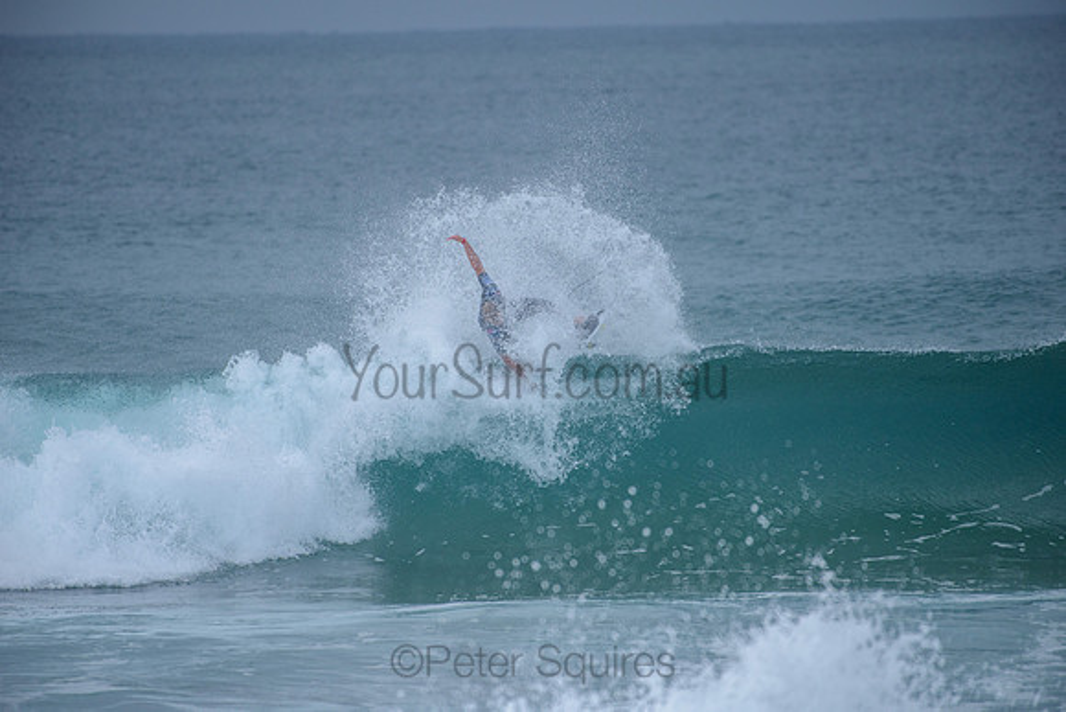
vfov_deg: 2.8
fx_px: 14808
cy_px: 356
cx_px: 533
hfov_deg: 4.1
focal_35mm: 500
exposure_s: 1/2000
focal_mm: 500
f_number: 5.6
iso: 450
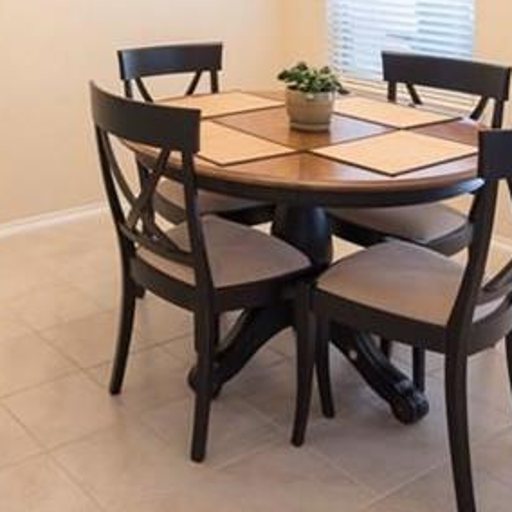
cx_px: 97
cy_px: -55
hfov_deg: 33.6
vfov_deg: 30.8
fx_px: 820
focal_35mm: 49
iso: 100
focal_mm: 16
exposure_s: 1/2
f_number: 7.1
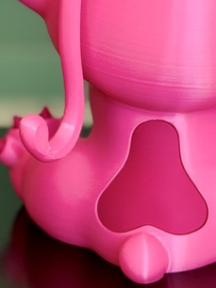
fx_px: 1308
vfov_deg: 12.1
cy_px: -114
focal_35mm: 157
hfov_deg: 9.4
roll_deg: +0.1
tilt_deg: -6.4
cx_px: 181
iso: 80
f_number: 1.78
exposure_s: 1/121
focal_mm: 6.76
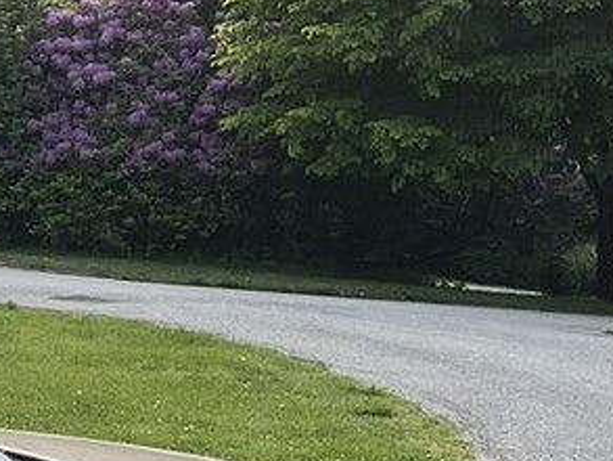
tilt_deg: -3.4
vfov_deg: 10.5
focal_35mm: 142
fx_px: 2516
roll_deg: -1.5
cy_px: 251
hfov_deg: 11.9
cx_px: -734
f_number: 1.5
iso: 80
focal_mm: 5.7
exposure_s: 1/121
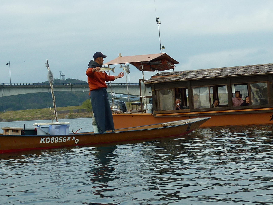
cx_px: 131
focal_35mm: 77
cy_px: 98
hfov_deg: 25.3
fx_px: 607
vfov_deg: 19.1
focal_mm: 6.1
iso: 80
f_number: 4
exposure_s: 1/320
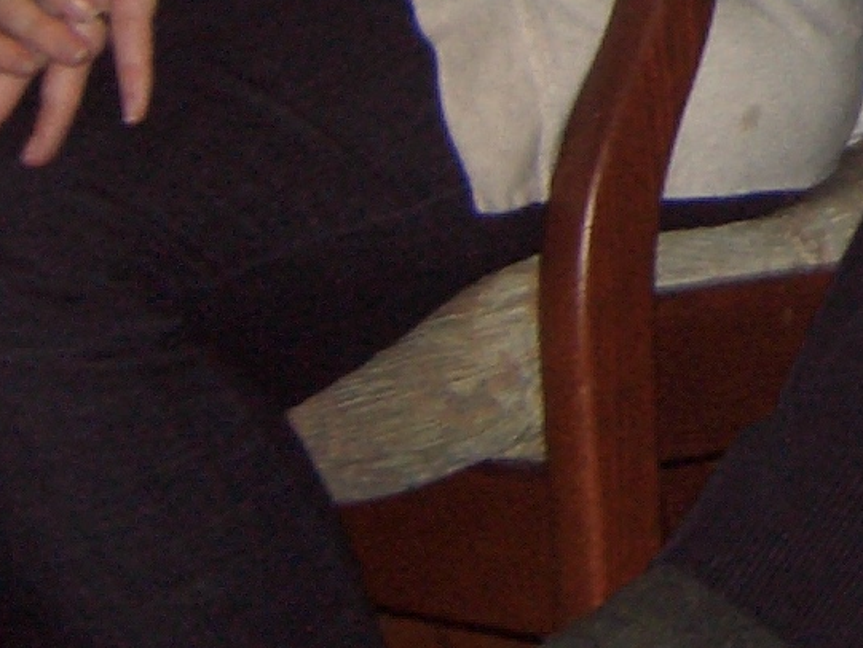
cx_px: 1801
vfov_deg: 7.1
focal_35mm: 203
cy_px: -589
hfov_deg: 9.1
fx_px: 5062
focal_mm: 8
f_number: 2.8
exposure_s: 1/60
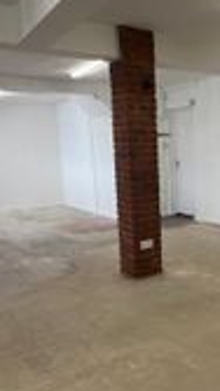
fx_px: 352
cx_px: 206
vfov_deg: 57.9
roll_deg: +1.9
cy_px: 213
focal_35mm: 34
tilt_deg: -10.7
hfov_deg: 32.6
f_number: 1.8
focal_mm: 1.57
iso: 40
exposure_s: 1/100
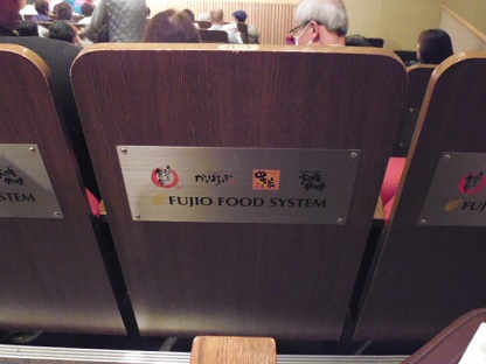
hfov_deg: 52.6
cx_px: 243
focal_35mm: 35
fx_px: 491
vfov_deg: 40.7
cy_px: 182
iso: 1000
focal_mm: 6.3
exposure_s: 1/4
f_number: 3.3
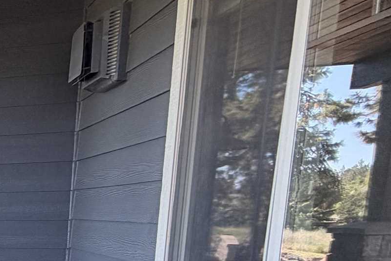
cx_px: -314
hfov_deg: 21.9
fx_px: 608
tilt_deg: -7.3
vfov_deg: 22.6
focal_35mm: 56
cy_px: 300
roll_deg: +0.9
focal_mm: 2.22
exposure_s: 1/340
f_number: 2.2
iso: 50
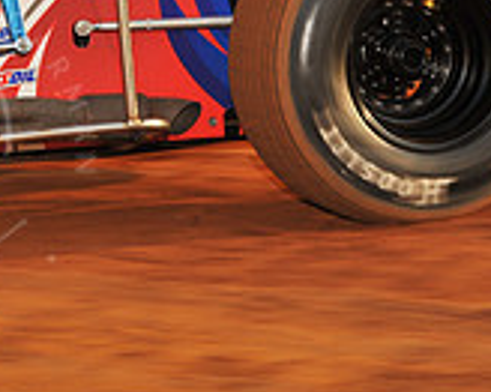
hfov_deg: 8.3
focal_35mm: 232
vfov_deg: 6.6
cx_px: -87
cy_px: -117
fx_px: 3369
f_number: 10
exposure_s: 1/320
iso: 500
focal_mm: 70
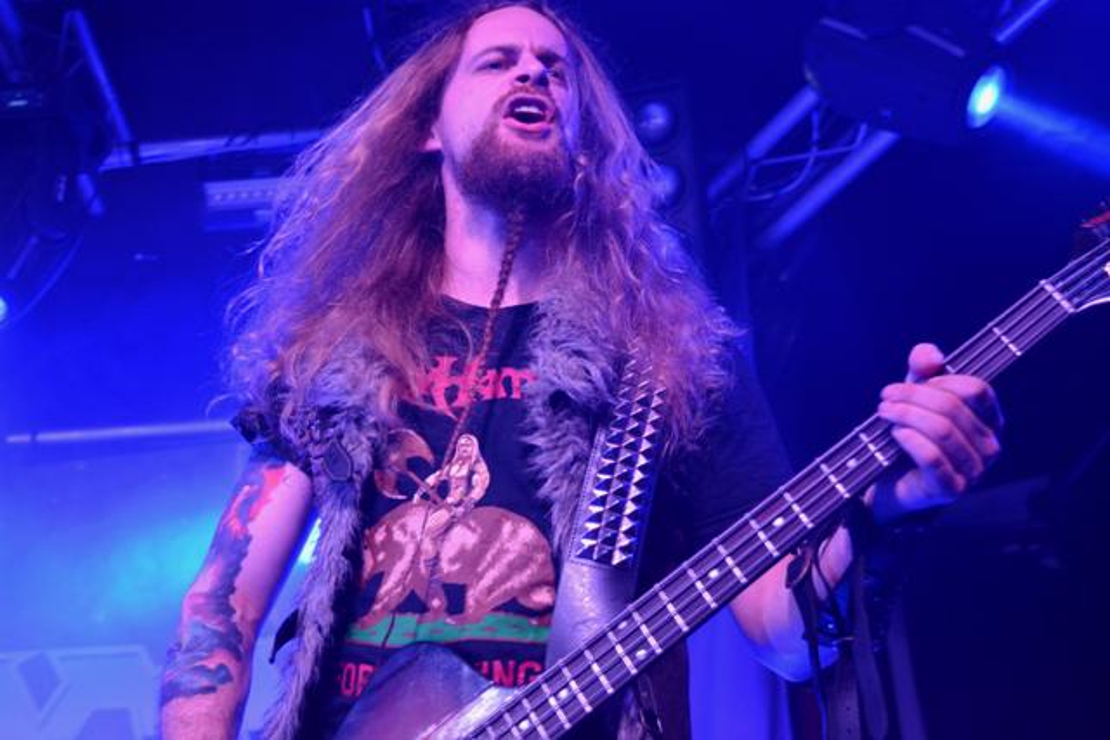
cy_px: 370
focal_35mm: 52
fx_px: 1619
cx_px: 555
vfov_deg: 25.8
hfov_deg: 37.8
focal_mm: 35
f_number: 4.5
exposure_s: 1/100
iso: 2500
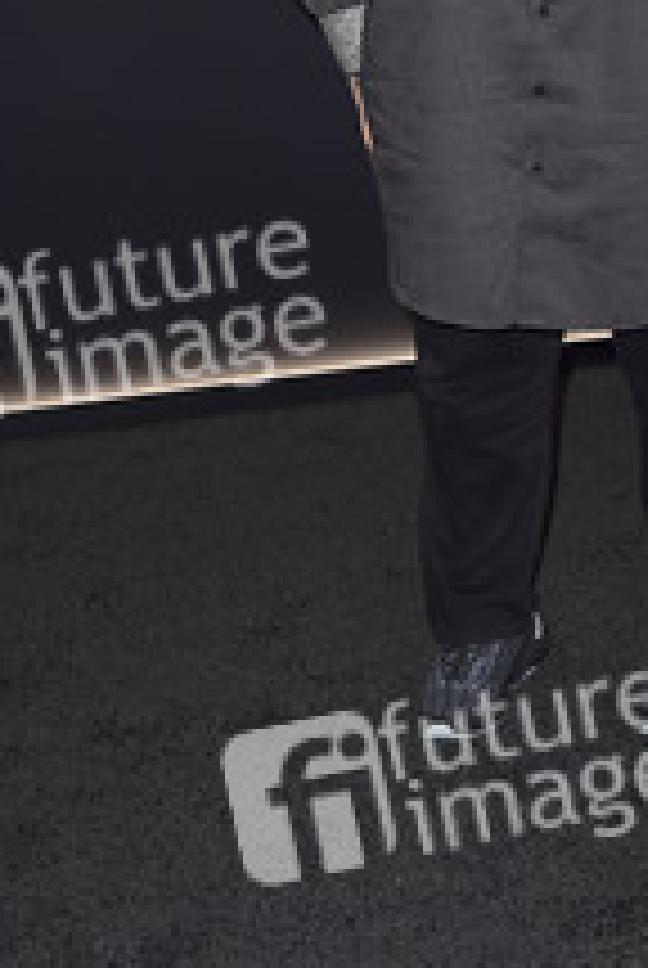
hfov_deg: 17.3
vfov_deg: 25.2
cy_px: 104
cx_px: 587
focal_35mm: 78
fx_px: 2099
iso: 500
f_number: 6.3
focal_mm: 42
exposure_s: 1/250
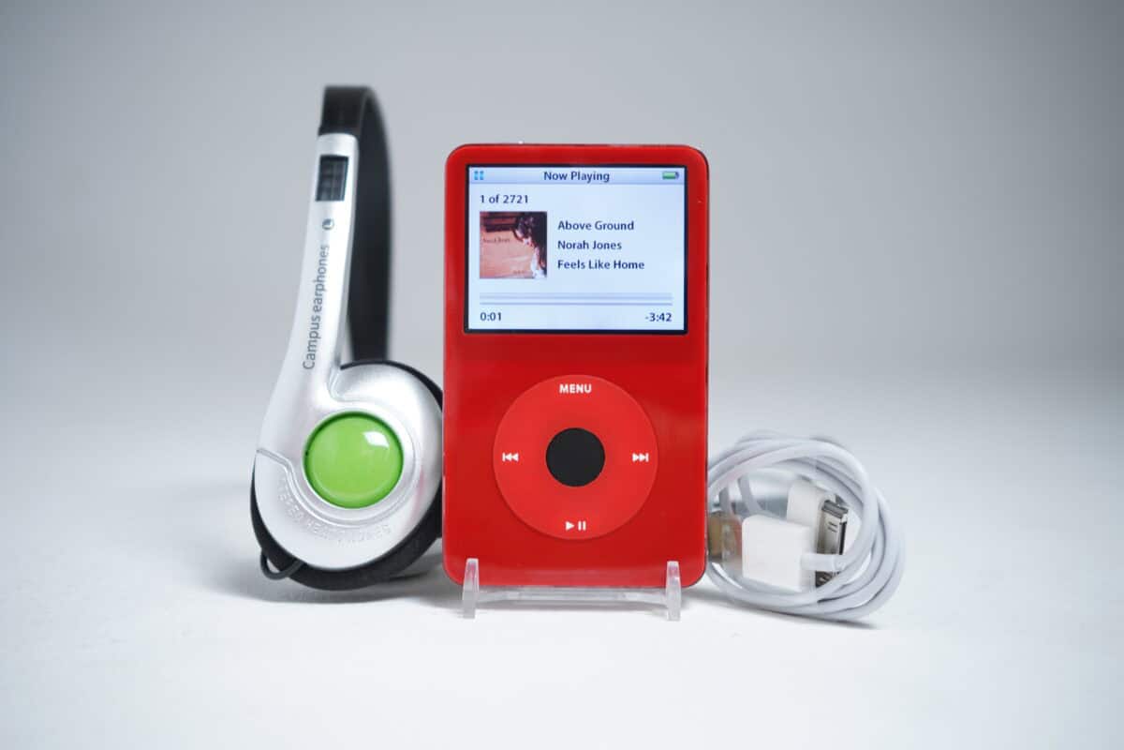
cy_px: 375
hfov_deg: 37.5
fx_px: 1655
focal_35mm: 53
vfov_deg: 25.5
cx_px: 562
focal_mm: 53
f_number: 5
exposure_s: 1/6
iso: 125
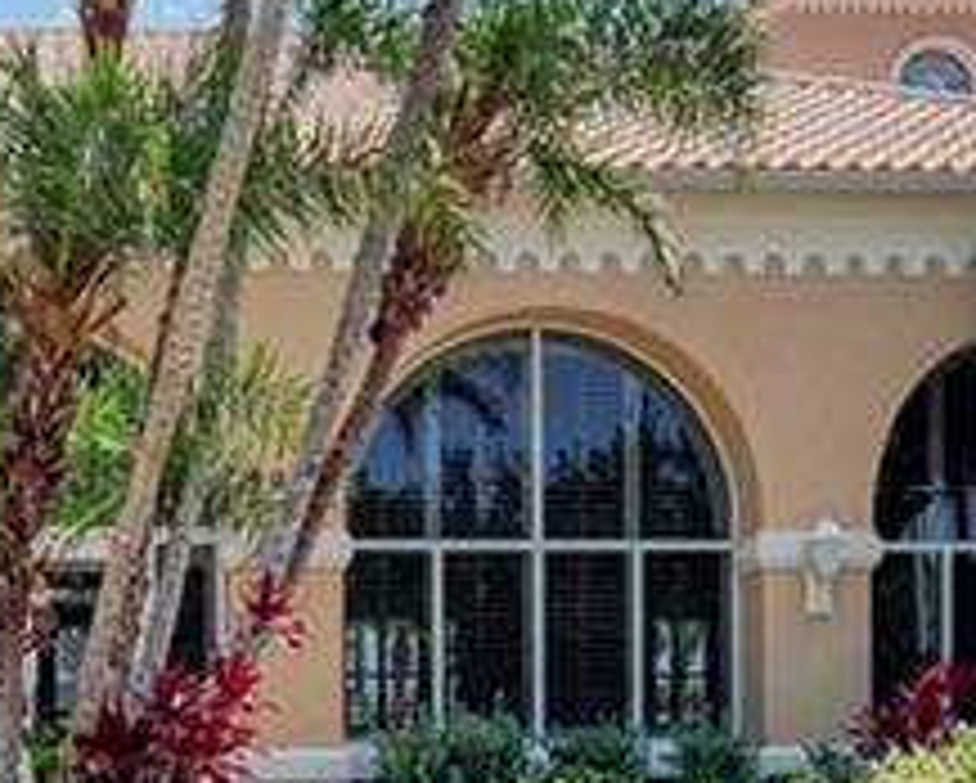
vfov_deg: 18.2
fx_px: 2400
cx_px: 292
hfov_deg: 22.8
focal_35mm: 83
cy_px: 722
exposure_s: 1/3200
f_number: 7.1
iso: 200
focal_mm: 12
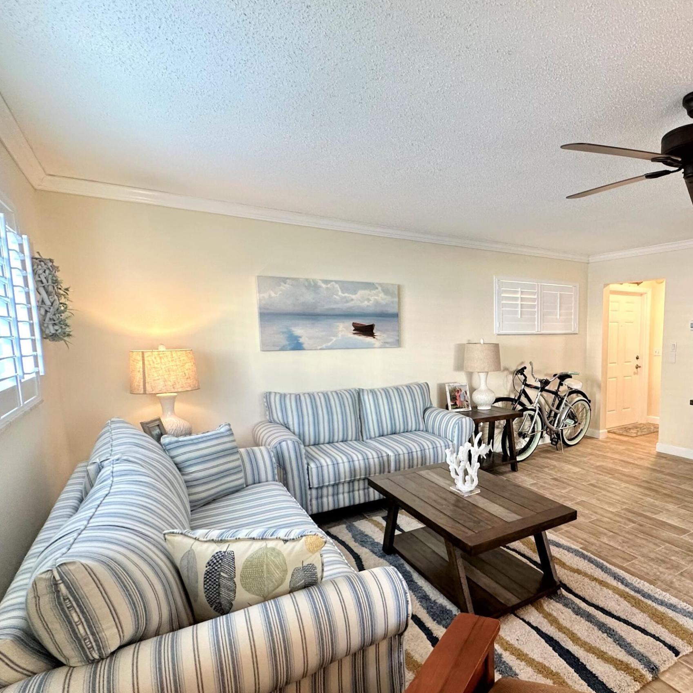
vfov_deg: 71.8
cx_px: 516
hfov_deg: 67.7
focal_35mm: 21
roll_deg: -0.3
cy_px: 392
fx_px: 476
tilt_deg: -7.2
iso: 160
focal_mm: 2.22
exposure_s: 1/60
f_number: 2.2
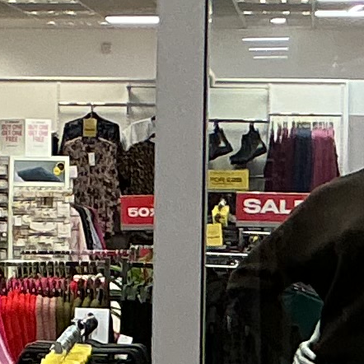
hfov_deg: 7.2
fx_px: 2784
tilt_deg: -0.1
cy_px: 131
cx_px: -334
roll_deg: -0.9
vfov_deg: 7.5
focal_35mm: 234
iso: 50
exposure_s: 1/100
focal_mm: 3
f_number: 1.8
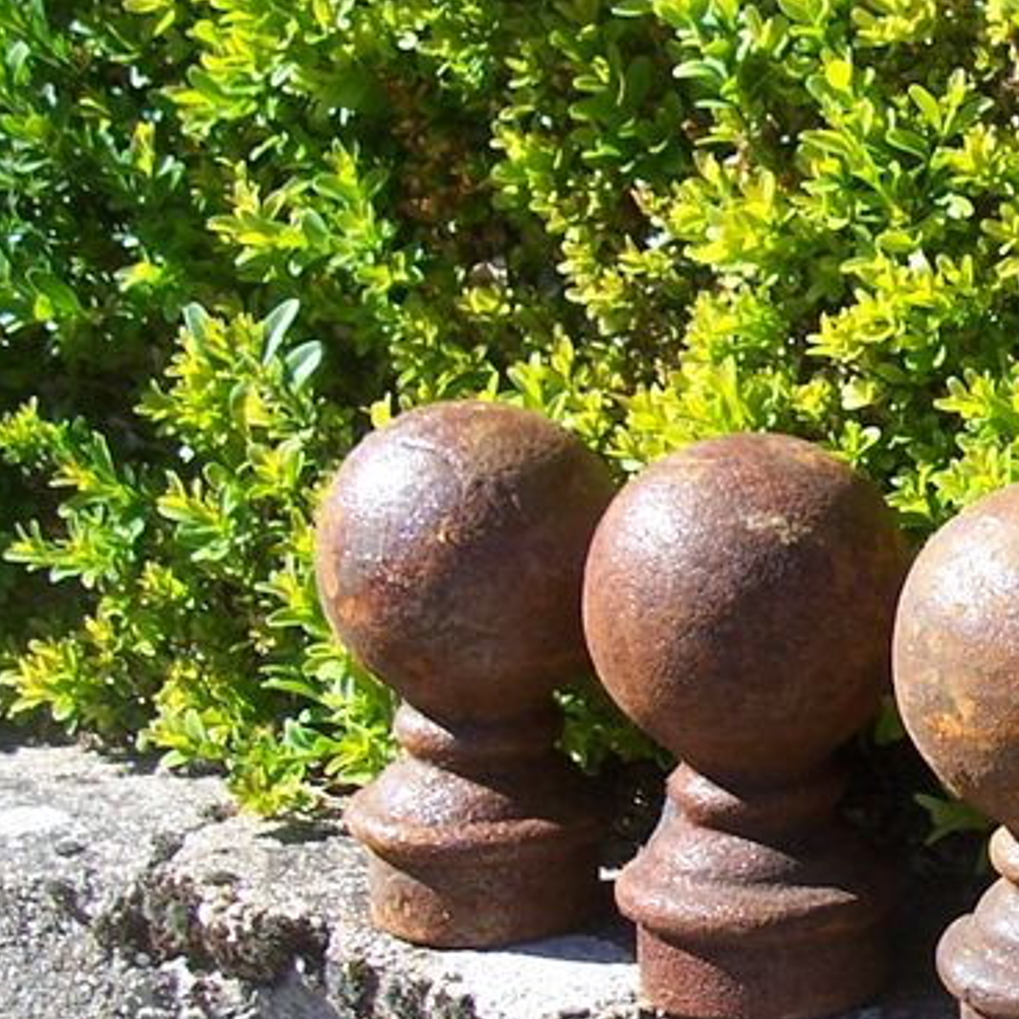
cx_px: 1329
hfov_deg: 19.1
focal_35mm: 84
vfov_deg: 20.6
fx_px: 2798
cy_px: 659
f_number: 2.8
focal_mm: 6
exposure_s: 1/500
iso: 80
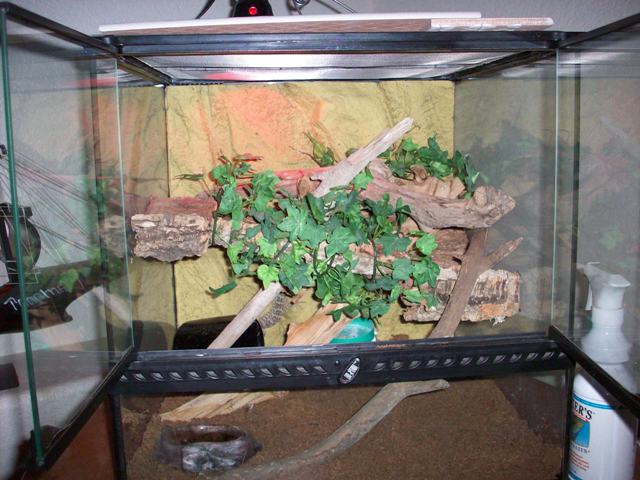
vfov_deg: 38.7
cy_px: 240
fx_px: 684
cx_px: 320
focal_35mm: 37
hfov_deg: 50.1
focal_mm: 6.2
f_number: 2.8
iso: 160
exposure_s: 1/64
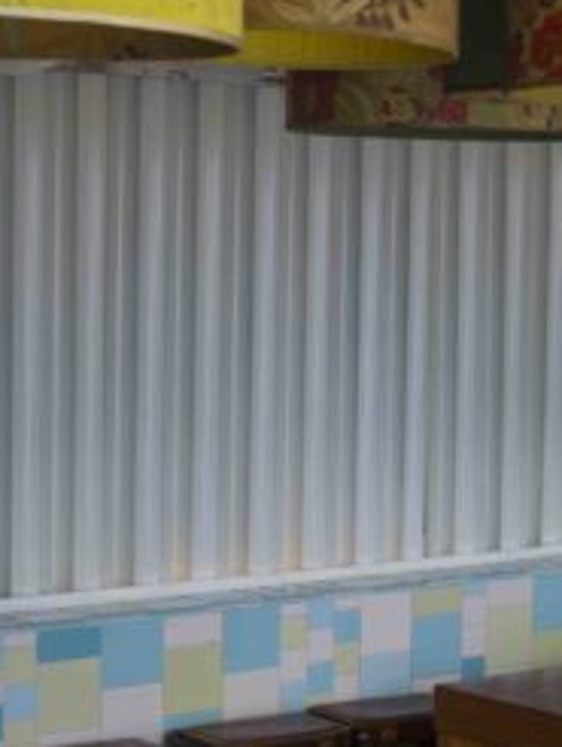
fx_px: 2269
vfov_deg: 18.7
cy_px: 416
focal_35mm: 105
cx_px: 690
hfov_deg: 13.7
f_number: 4
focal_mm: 35
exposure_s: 1/160
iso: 250
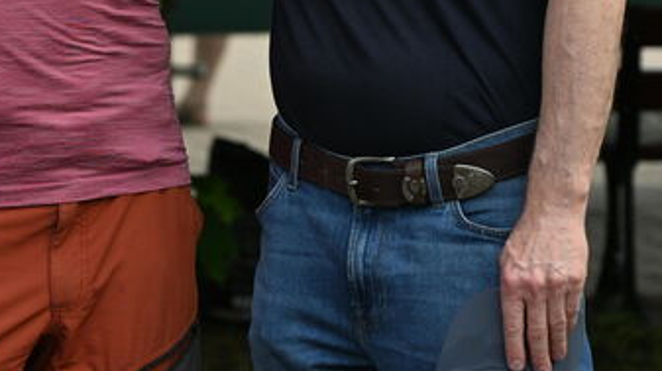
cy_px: -142
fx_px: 3841
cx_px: 65
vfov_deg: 5.5
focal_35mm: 219
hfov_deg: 9.8
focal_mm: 88
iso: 100
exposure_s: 1/640
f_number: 4
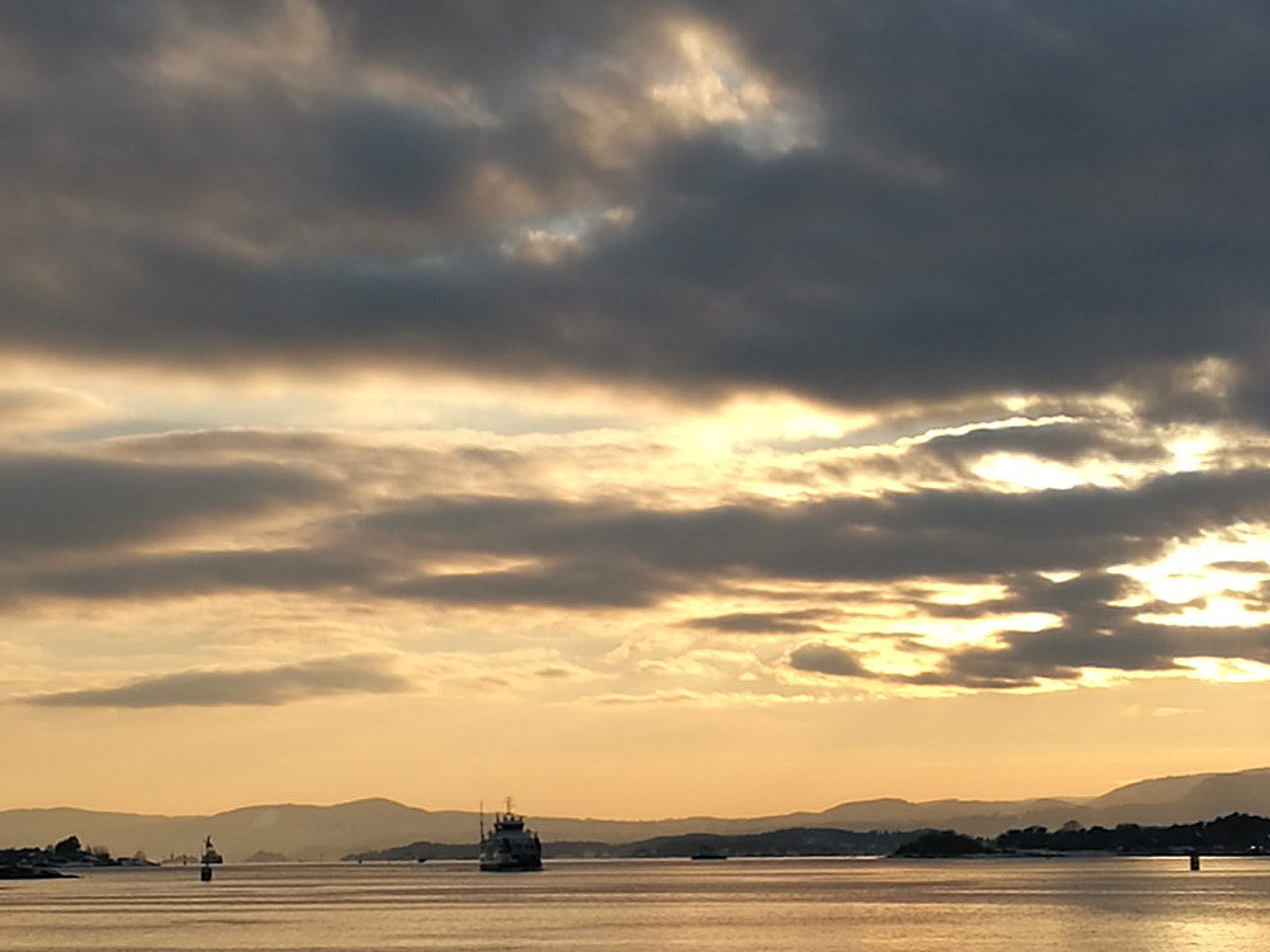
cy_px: 700
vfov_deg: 13.8
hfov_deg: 18.3
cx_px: 440
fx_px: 3925
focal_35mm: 107
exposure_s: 1/1351
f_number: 2.2
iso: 50
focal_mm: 4.5
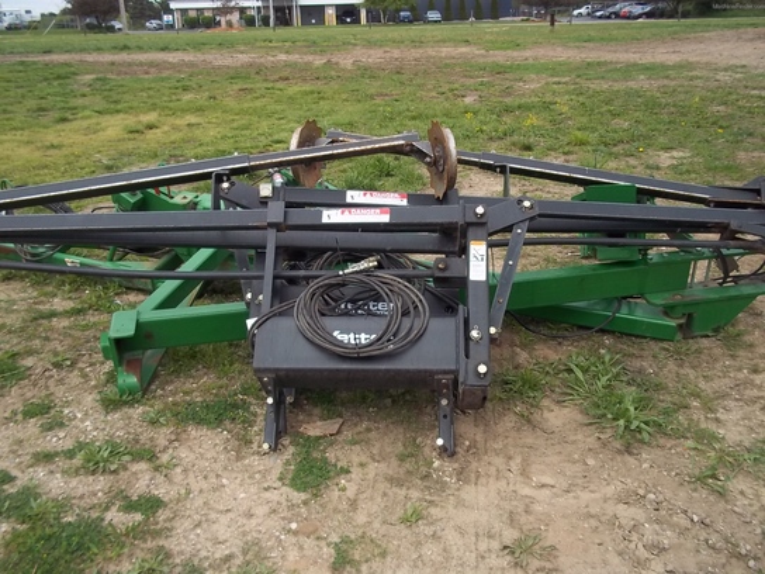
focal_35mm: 36
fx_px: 796
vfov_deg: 39.7
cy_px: 287
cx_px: 382
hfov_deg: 51.4
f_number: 8
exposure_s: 1/100
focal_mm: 6.5
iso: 80
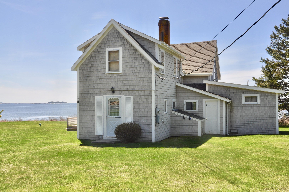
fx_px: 301
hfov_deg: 51.3
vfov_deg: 35.4
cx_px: 144
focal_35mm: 38
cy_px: 96
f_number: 11
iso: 200
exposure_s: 1/200
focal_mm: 25
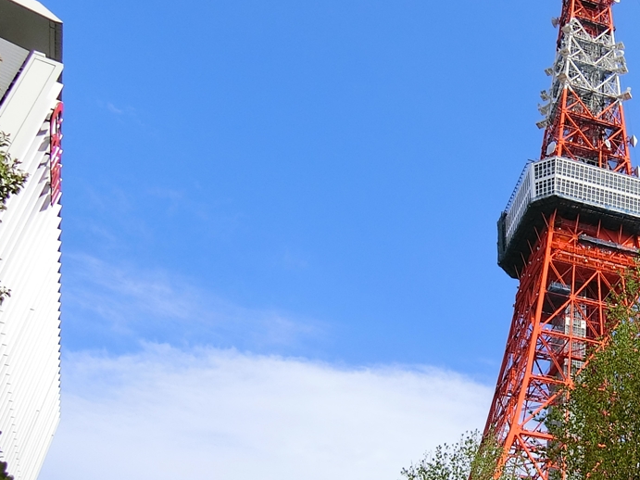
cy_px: 317
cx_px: 567
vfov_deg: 32.6
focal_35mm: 44
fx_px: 813
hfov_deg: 40.0
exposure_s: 1/250
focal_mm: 4.06
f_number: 6.9
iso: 80
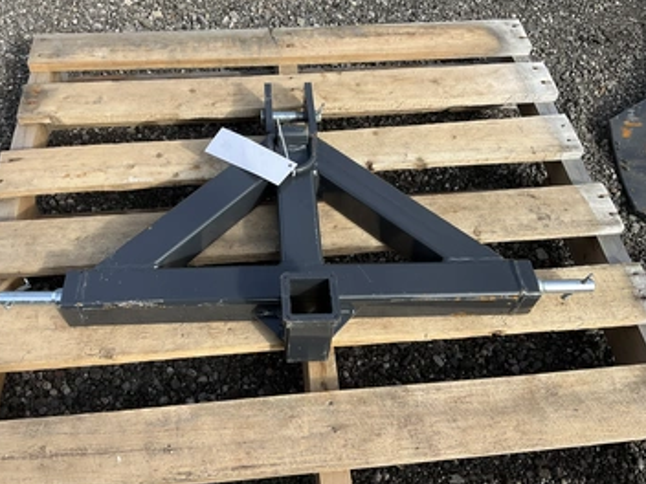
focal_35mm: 33
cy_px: 226
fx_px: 616
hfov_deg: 55.2
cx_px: 283
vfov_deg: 42.9
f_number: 1.8
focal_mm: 3
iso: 25
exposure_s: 1/944
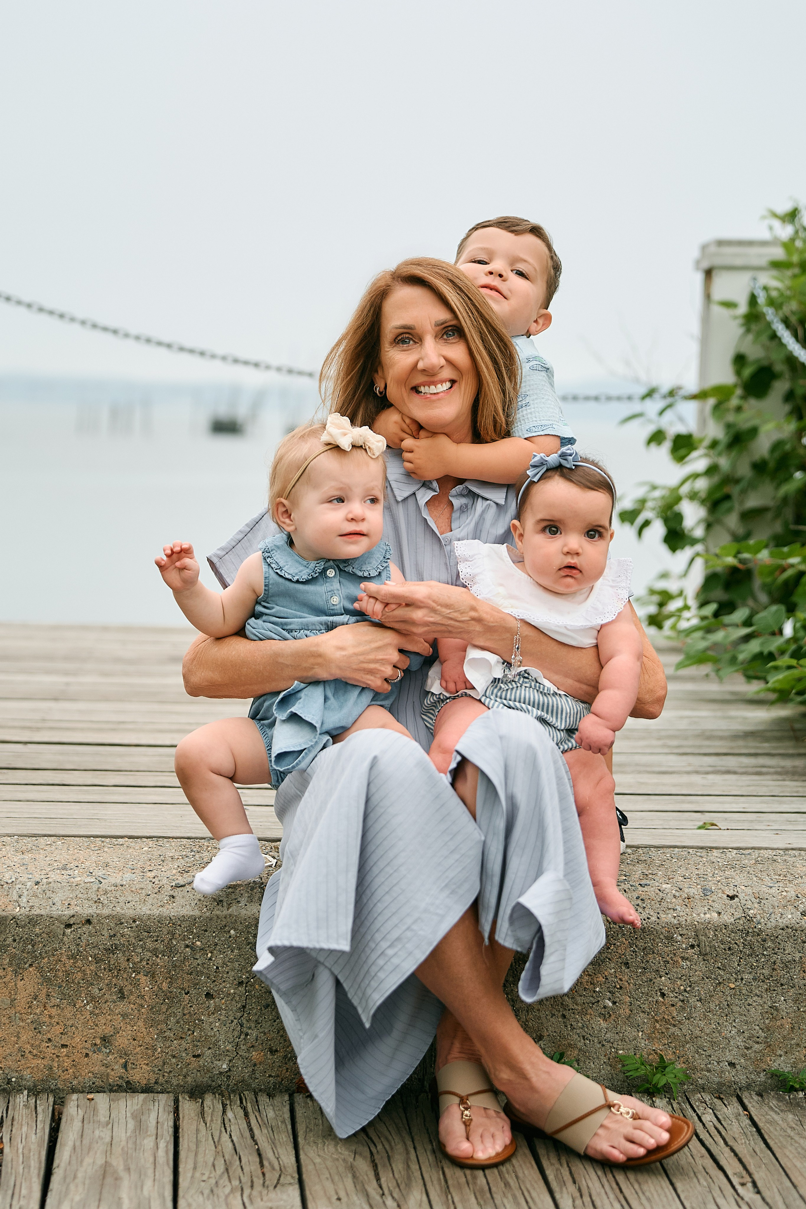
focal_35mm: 51
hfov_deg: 26.5
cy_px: 604
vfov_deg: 38.9
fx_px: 1713
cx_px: 403
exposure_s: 1/800
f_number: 2.2
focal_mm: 51
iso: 640
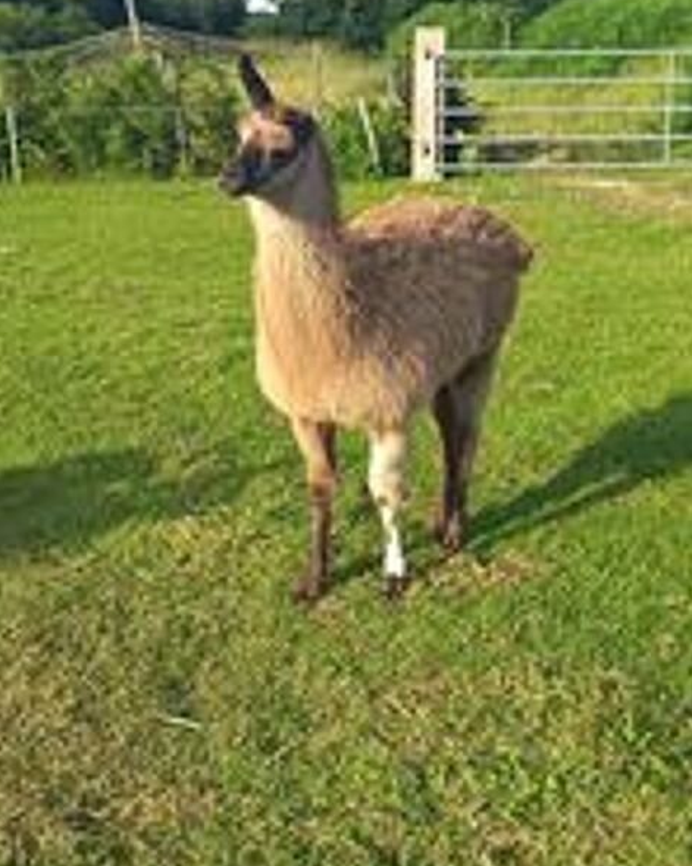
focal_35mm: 53
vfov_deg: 35.4
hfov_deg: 28.6
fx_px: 1357
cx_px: 345
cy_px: 450
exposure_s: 1/243
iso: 100
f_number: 1.75
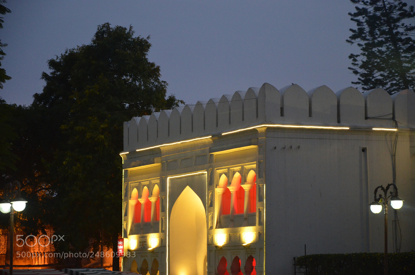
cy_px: 138
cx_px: 208
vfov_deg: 10.1
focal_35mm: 135
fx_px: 1553
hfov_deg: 15.2
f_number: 5.6
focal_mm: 90
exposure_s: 1/30
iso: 2000
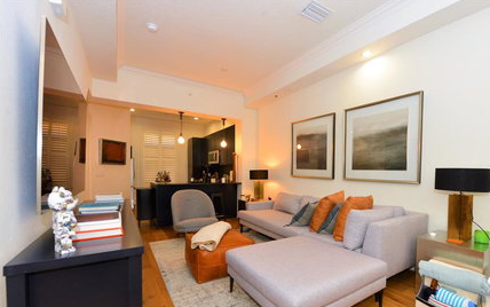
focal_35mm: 16
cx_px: 274
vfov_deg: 70.8
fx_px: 214
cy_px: 179
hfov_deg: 97.3
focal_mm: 14
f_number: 7.1
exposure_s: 1/60
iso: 800
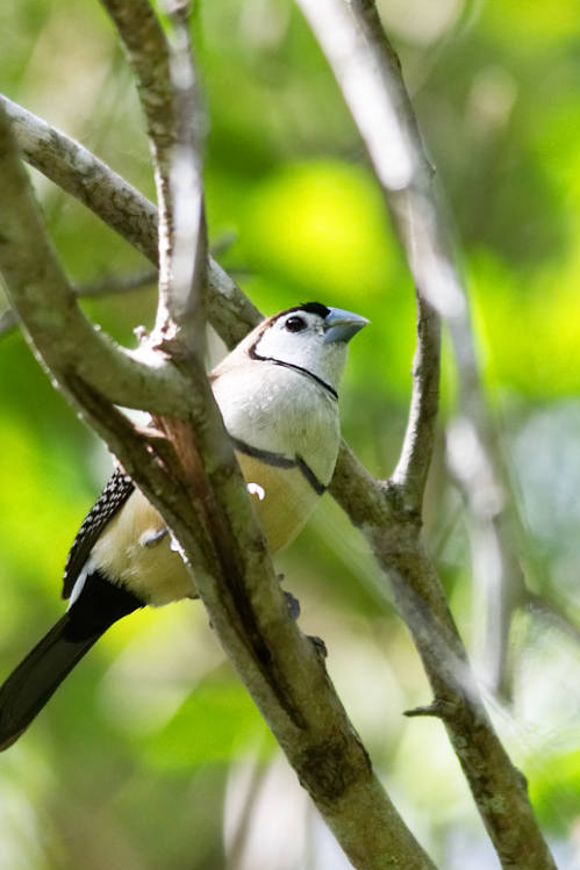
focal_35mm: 1001
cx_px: 294
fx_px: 24200
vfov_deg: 2.1
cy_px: 517
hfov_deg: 1.4
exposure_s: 1/800
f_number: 6.3
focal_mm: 500
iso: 720
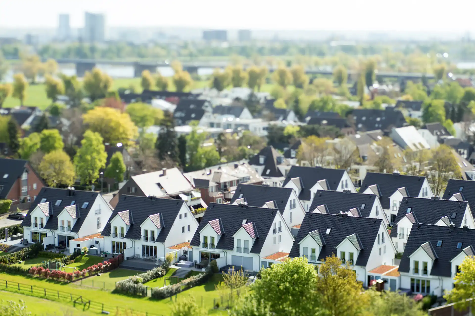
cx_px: 238
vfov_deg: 27.0
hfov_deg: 39.6
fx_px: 660
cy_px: 158
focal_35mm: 50
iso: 200
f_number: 2
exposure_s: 1/1250
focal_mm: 50
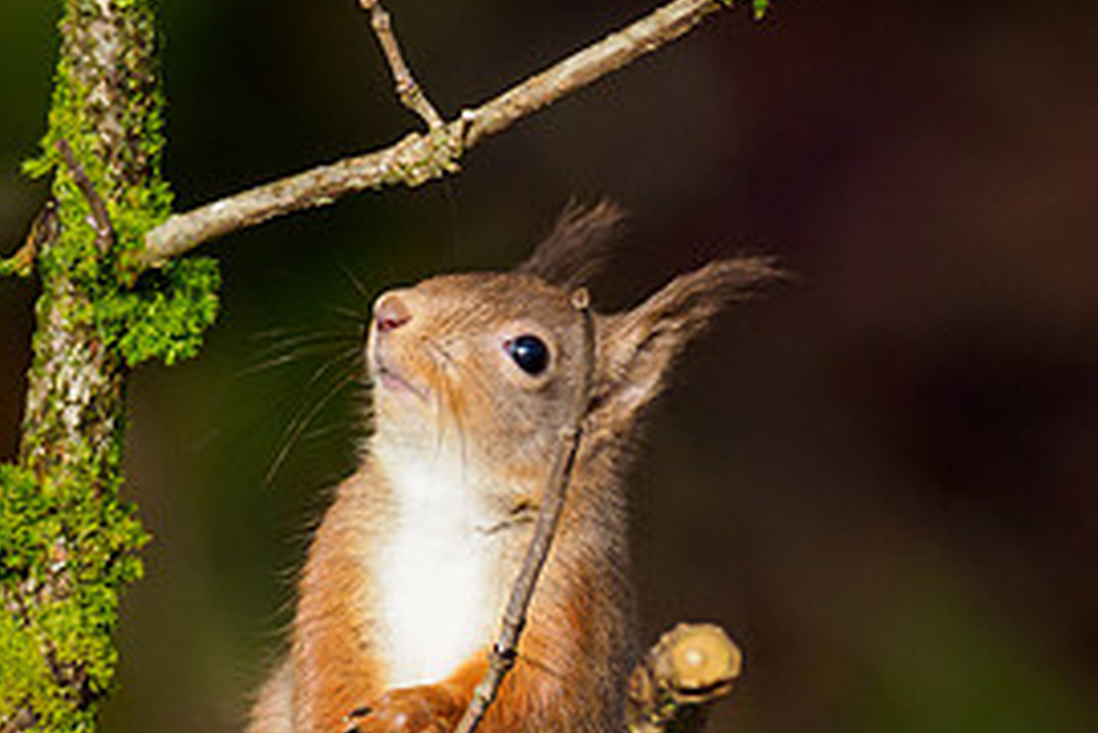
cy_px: 371
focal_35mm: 1823
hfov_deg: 1.1
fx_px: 55629
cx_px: 627
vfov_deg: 0.8
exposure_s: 1/640
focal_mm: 300
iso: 500
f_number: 4
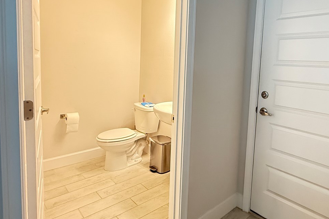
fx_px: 219
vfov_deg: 52.6
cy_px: 82
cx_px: 208
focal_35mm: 24
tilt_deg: -4.1
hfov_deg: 72.4
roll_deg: -2.6
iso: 640
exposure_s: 1/60
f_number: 2.2
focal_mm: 2.22
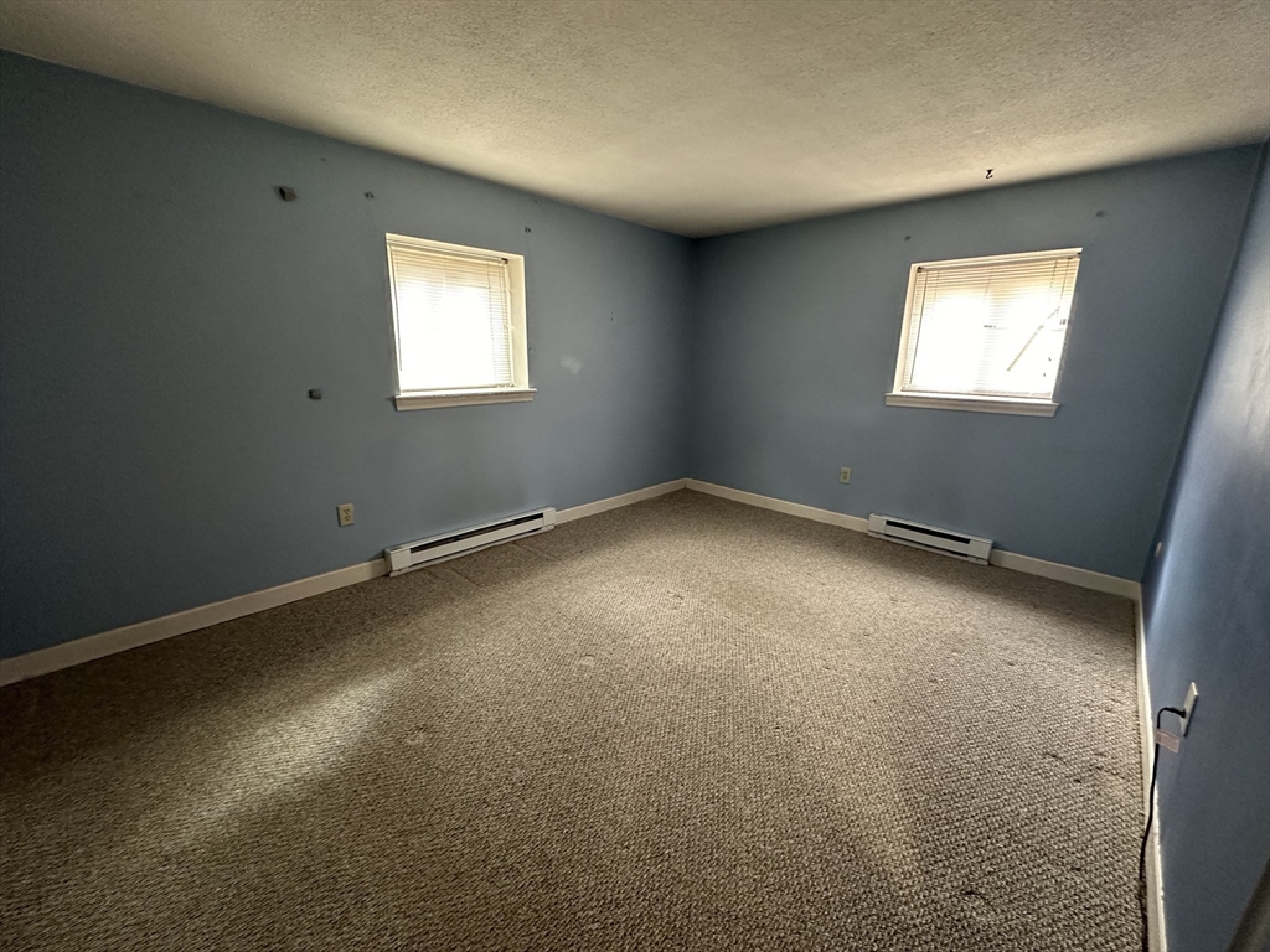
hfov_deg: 102.1
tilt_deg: -14.1
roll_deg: -0.7
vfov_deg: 85.7
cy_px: 476
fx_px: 514
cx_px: 635
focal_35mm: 14
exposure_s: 1/60
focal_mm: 2.22
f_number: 2.2
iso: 640
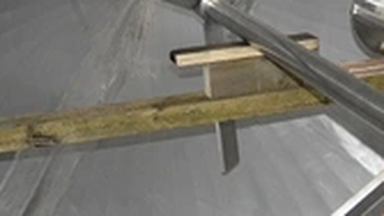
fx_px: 878
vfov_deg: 13.9
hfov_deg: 24.2
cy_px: 34
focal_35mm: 86
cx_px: 320
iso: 3200
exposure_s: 1/60
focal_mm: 23
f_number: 3.8
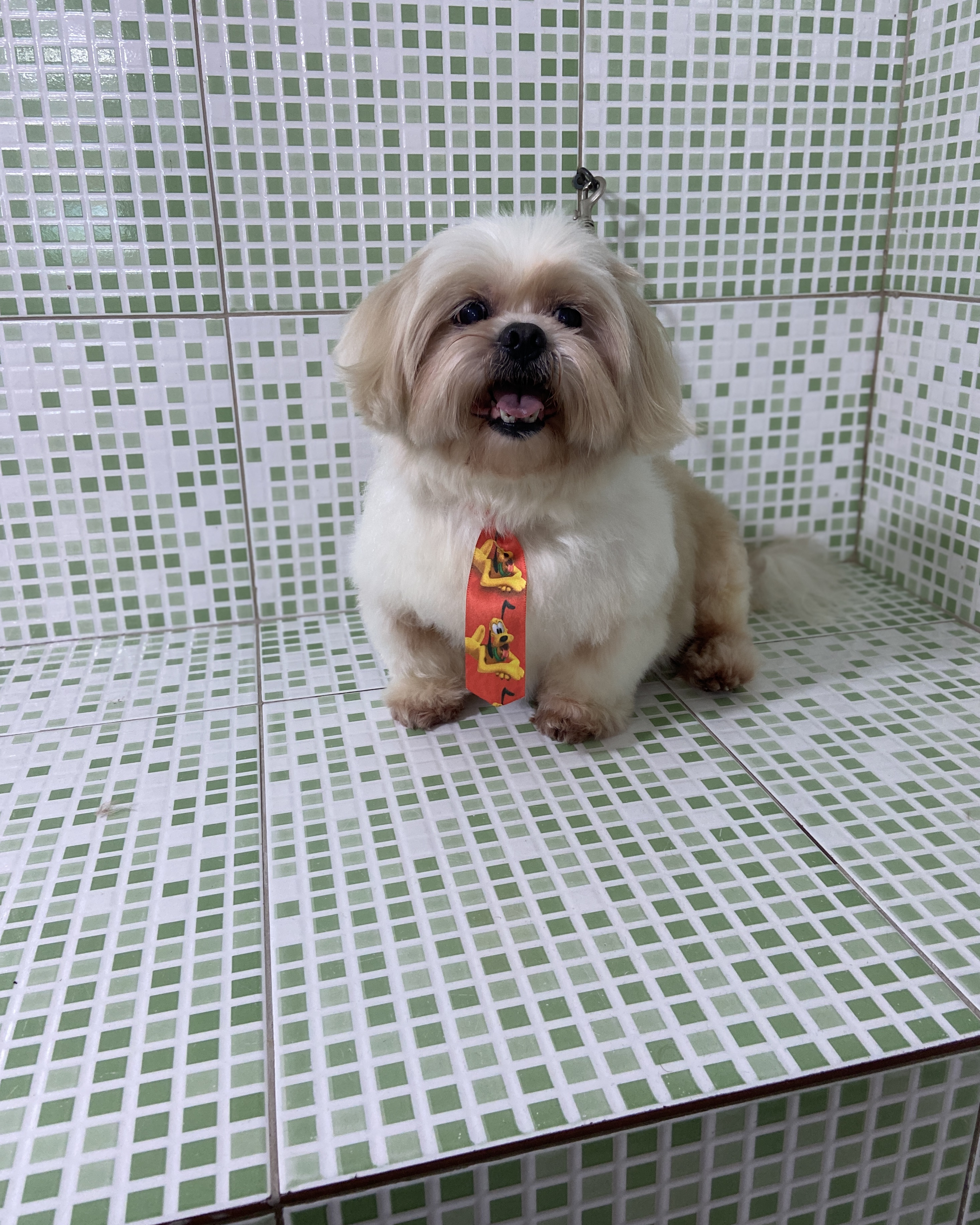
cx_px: 506
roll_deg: +1.2
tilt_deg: -17.6
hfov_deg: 51.5
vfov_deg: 62.2
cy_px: 593
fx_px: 1015
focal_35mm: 28
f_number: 1.8
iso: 160
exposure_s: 1/60
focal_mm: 4.25
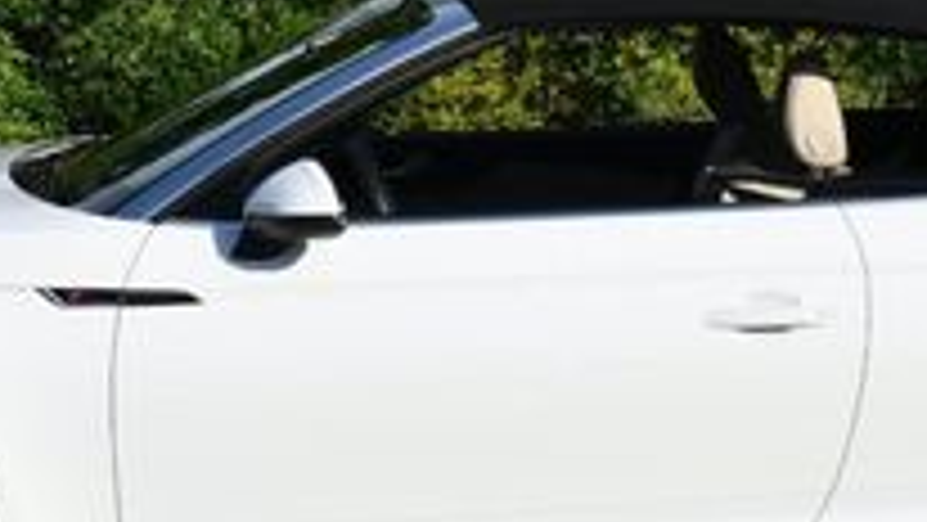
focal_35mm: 156
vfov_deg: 7.8
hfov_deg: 13.8
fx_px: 3836
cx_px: 549
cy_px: 50
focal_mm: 24
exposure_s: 1/320
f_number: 9
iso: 100
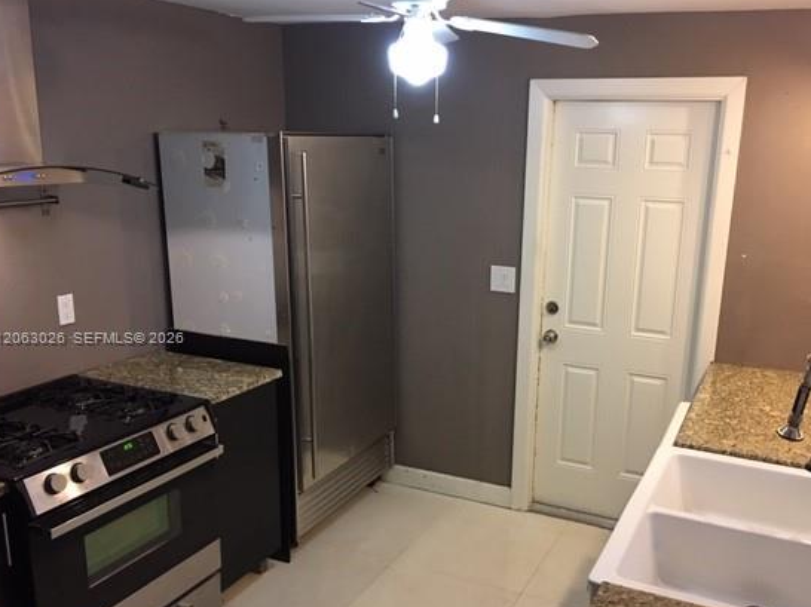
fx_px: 796
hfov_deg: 53.8
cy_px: 338
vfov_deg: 41.7
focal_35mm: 34
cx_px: 456
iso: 100
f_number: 2.2
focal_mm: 4.15
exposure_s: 1/15
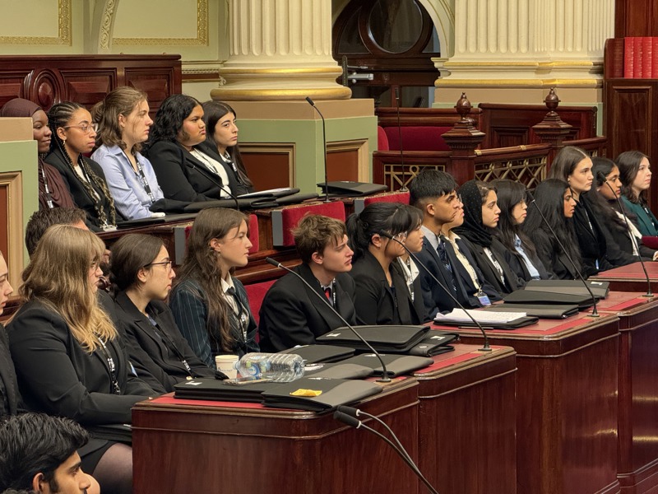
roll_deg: +0.6
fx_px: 2281
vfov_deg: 12.3
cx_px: 329
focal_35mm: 120
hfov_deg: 16.4
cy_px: 247
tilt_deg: -5.2
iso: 500
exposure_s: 1/33
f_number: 2.8
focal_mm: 15.66
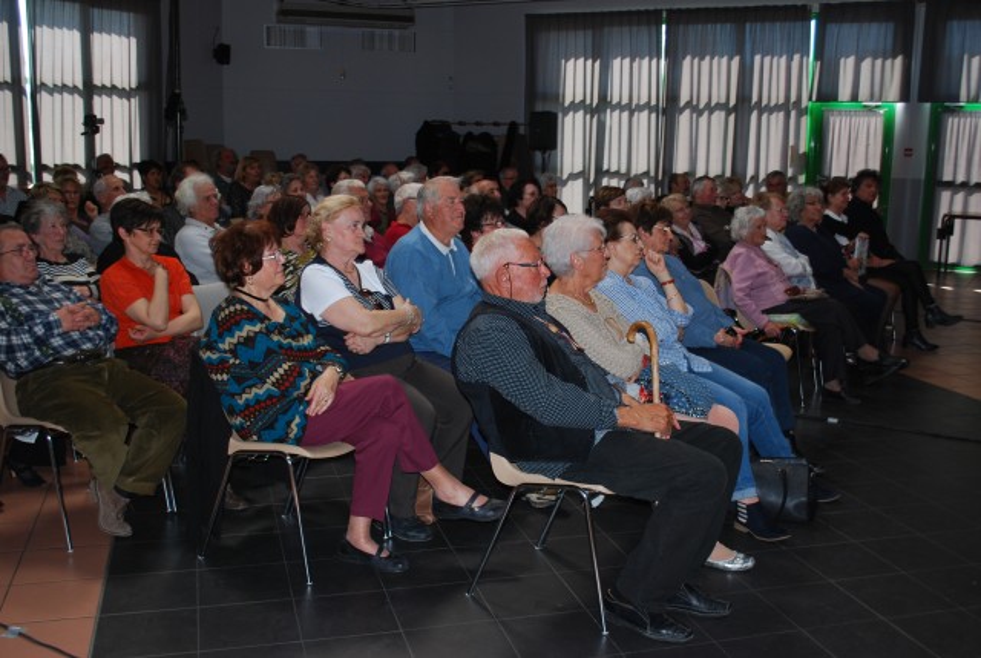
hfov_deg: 53.1
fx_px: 983
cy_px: 329
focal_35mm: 36
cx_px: 490
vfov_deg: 37.0
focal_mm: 24
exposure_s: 1/60
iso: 220
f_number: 4.2
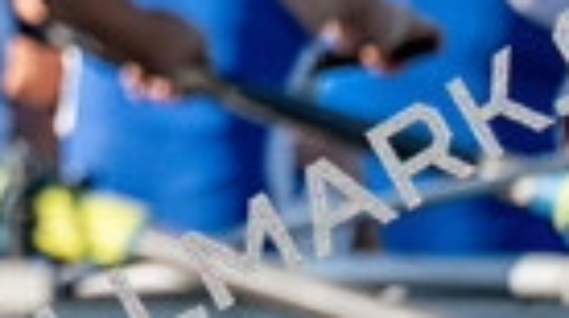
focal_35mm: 2062
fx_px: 31051
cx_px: -487
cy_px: -328
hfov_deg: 1.0
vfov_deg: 0.6
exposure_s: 1/1600
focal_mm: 467
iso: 400
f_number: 6.3
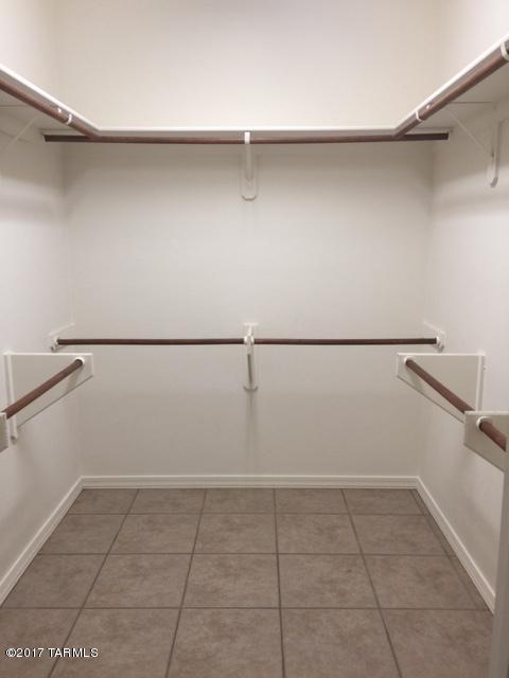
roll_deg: +0.5
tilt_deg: -8.1
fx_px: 569
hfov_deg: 48.2
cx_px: 254
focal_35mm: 29
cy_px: 339
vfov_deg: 61.7
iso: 32
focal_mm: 4.15
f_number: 2.2
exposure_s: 1/15
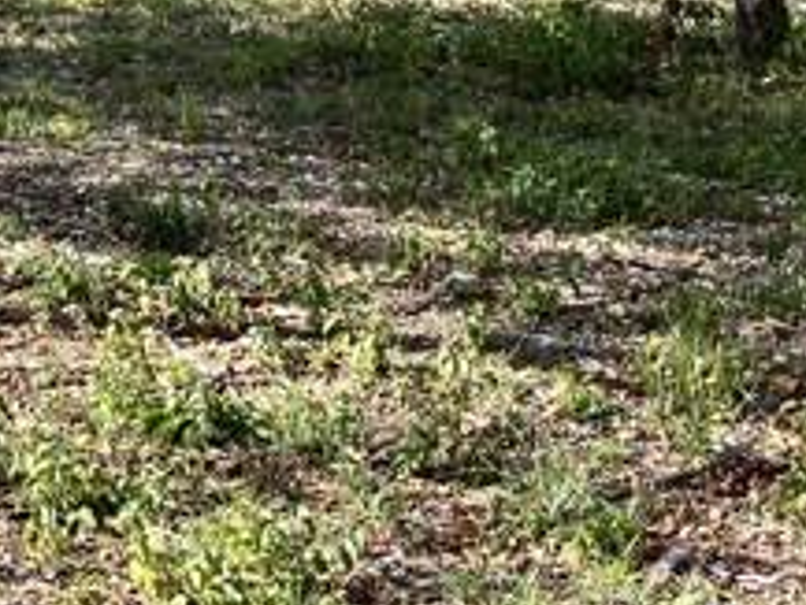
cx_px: 52
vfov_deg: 14.7
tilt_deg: -2.5
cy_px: -215
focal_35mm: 96
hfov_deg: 20.0
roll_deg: +0.9
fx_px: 2237
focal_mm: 5.1
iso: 50
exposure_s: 1/1066
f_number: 1.6
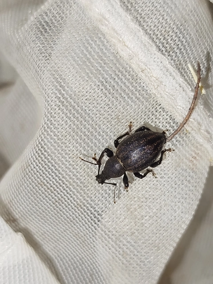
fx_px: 492
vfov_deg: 32.2
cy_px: 142
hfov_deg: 24.4
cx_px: 106
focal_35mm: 60
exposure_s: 1/50
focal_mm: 5.31
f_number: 1.7
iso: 125
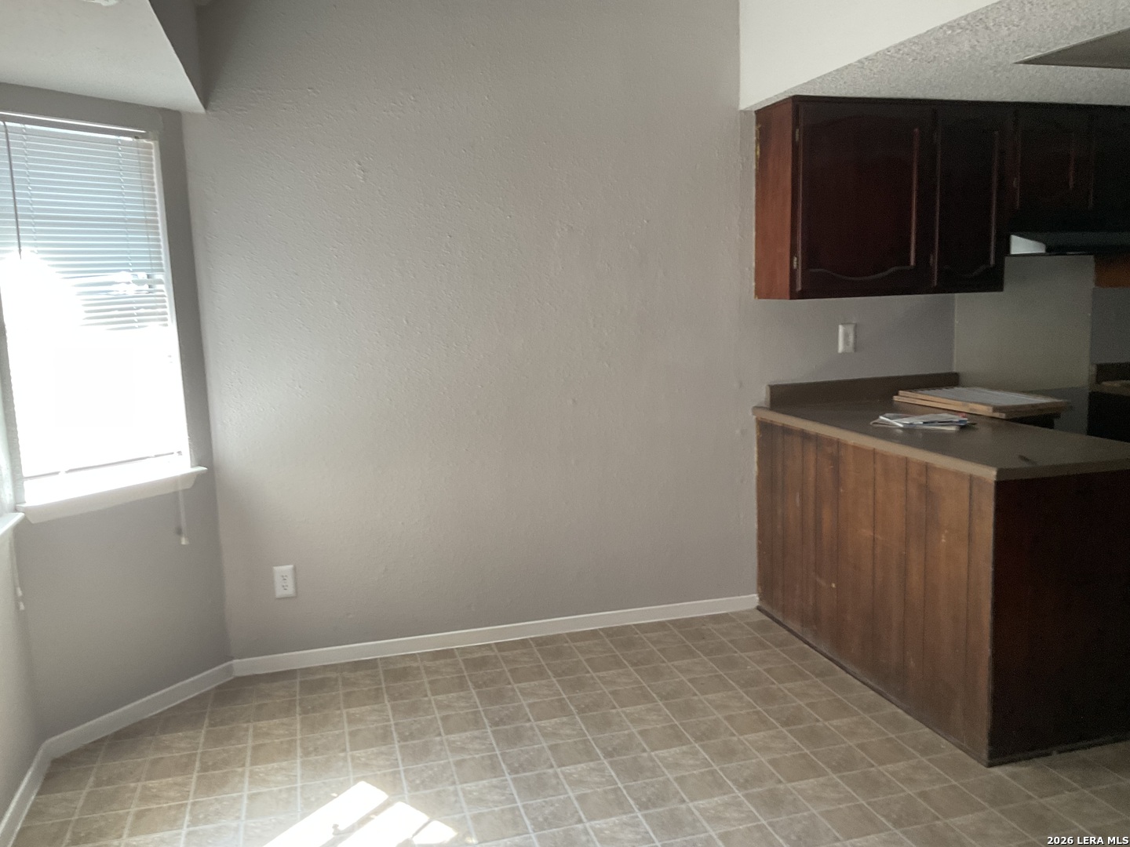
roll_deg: +1.7
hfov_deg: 61.7
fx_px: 947
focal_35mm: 29
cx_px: 565
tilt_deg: -7.9
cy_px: 424
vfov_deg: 48.2
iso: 64
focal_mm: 3
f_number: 1.8
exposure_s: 1/63
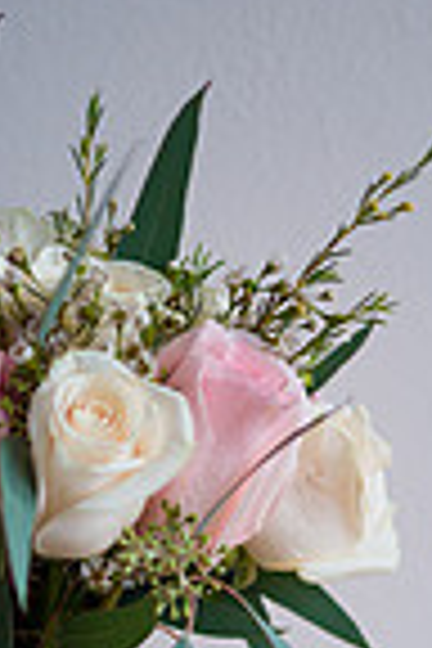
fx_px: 1962
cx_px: -16
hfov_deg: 12.4
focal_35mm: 109
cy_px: 950
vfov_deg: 17.1
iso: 500
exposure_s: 1/500
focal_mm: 35
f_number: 2
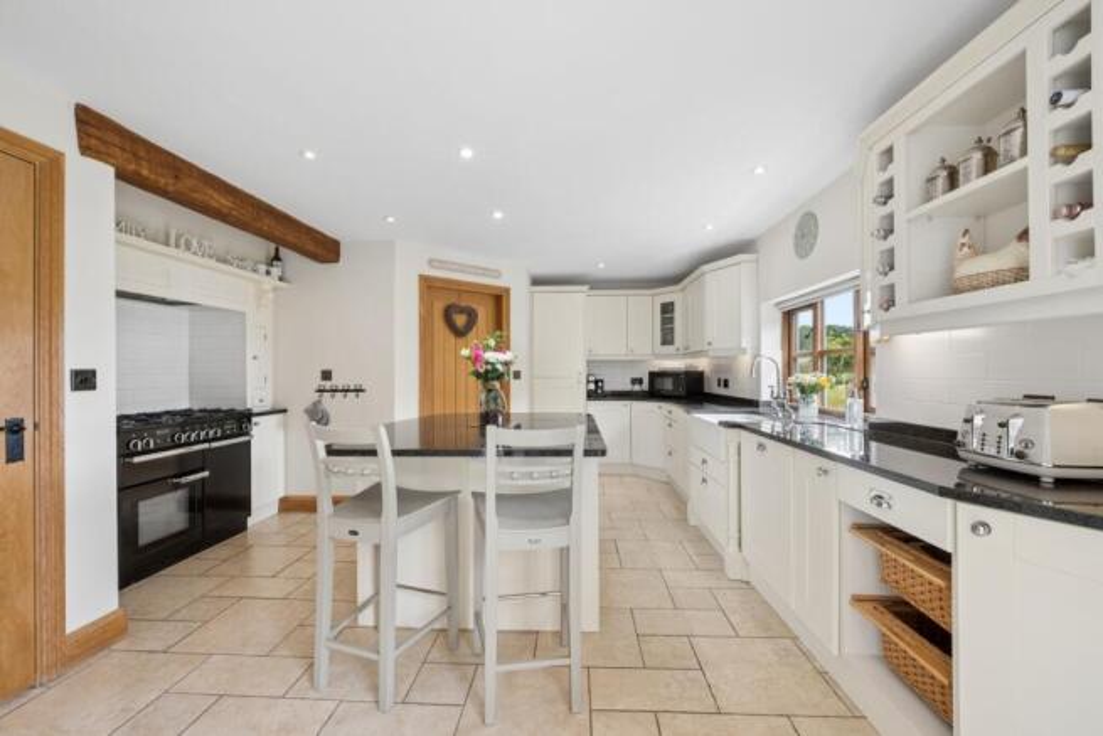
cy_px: 368
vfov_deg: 79.3
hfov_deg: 102.3
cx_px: 552
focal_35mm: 14
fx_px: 444
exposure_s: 1/6
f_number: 10
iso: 100
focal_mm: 14.5
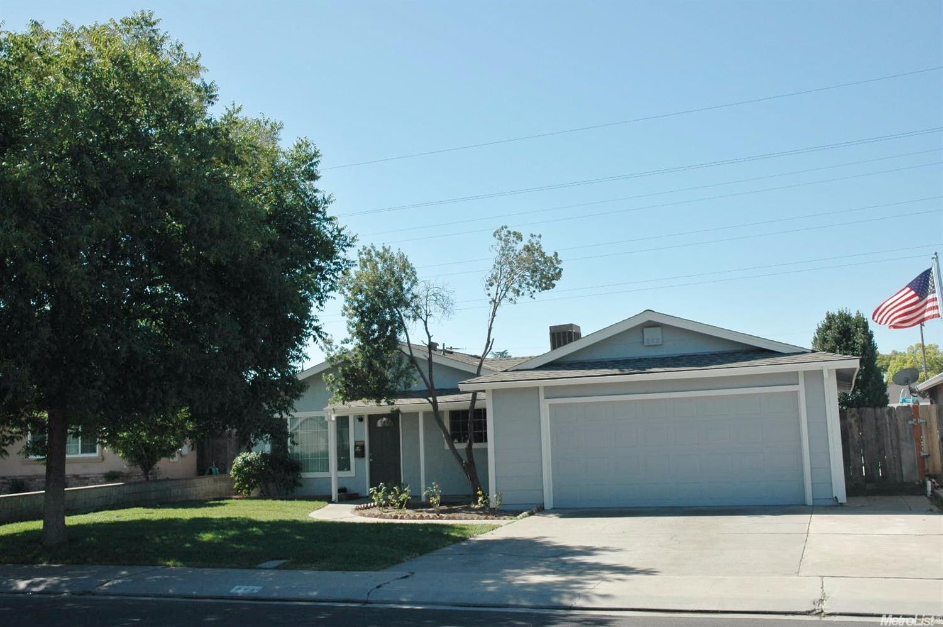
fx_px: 981
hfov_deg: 51.3
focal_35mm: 38
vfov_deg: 35.4
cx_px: 472
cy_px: 314
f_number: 9
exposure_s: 1/320
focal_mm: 25
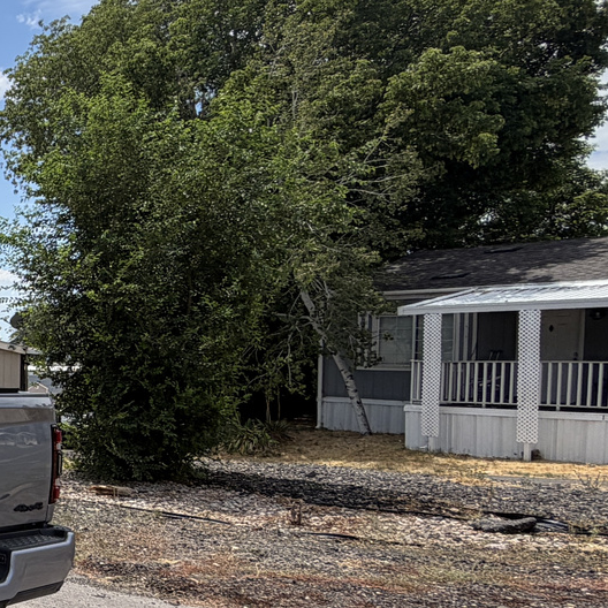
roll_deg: +0.4
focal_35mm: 48
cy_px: 393
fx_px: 954
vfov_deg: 35.1
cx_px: -390
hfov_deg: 24.0
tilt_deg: -1.9
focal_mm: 2.22
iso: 20
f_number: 2.2
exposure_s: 1/901
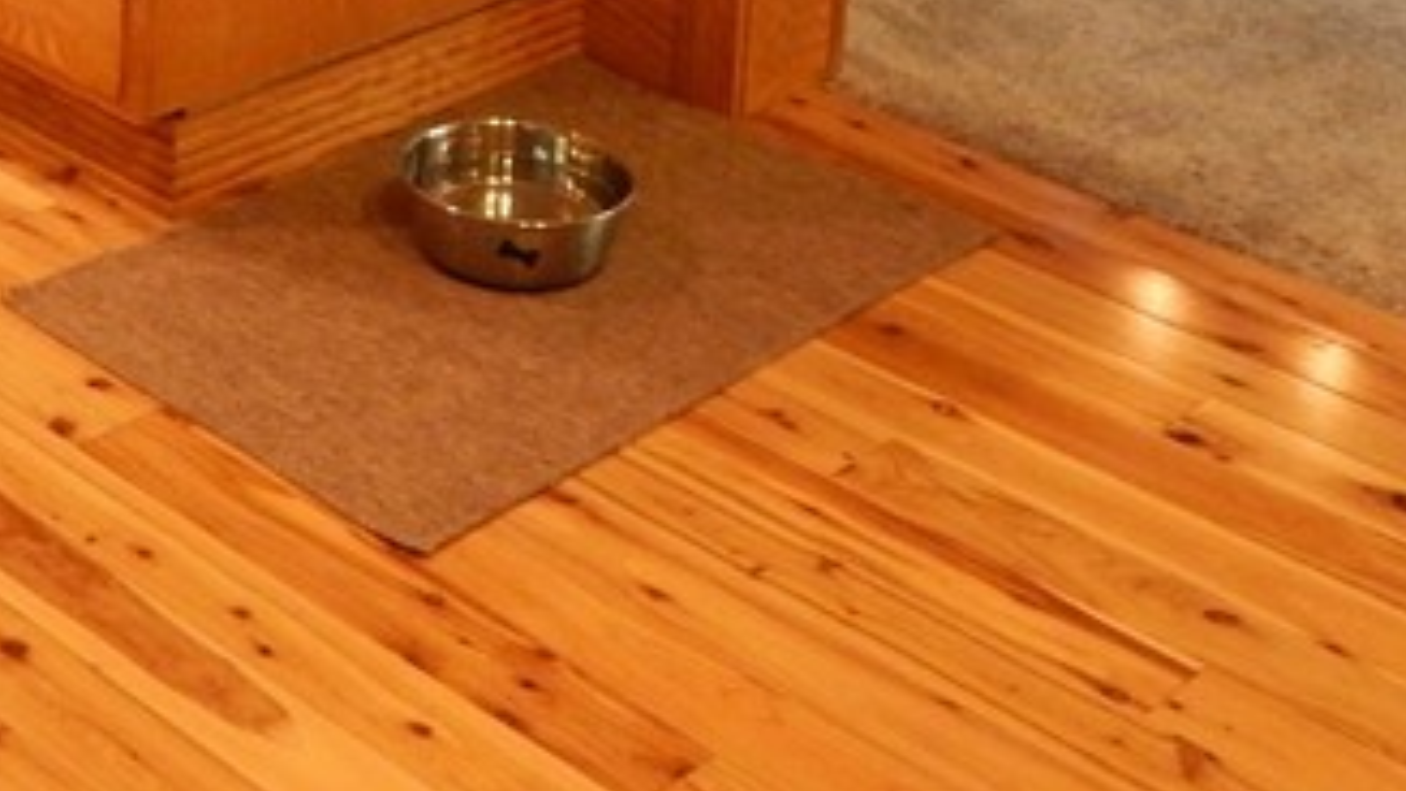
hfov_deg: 27.1
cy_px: -649
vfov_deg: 14.2
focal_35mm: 75
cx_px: 103
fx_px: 2796
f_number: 3
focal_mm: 4
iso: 400
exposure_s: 1/25
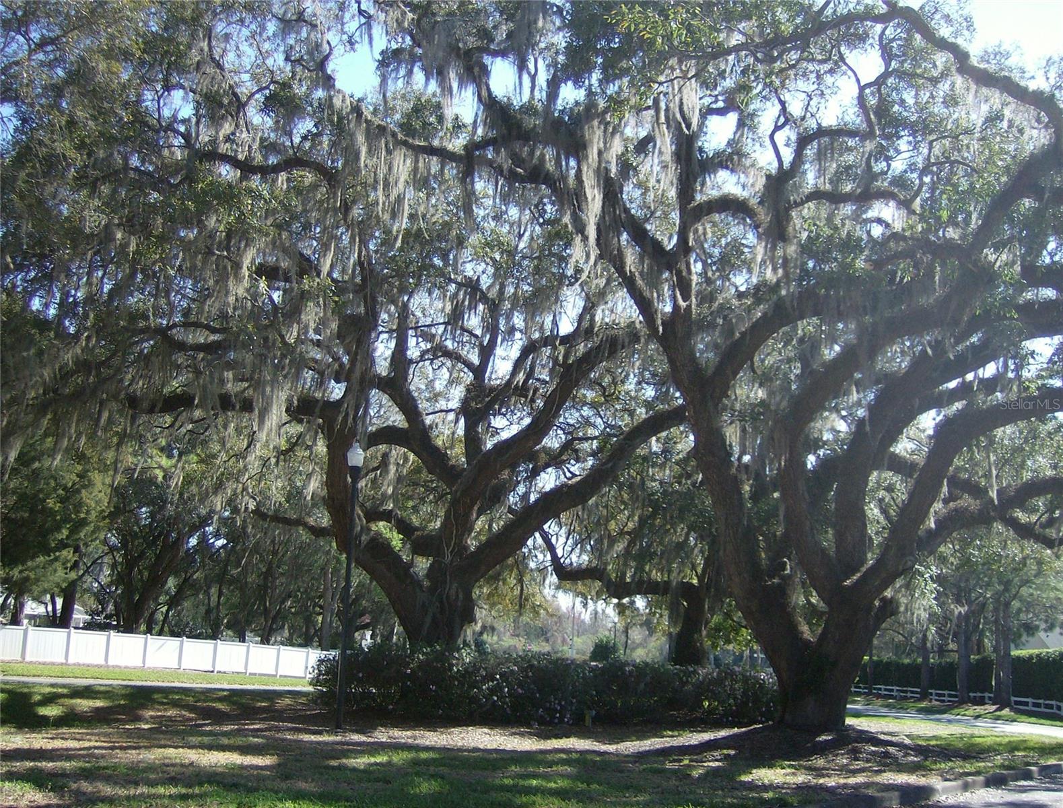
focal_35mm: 38
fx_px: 1173
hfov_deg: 48.8
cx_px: 532
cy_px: 404
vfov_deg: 38.0
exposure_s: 1/489
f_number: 2.9
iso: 100
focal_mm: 6.4
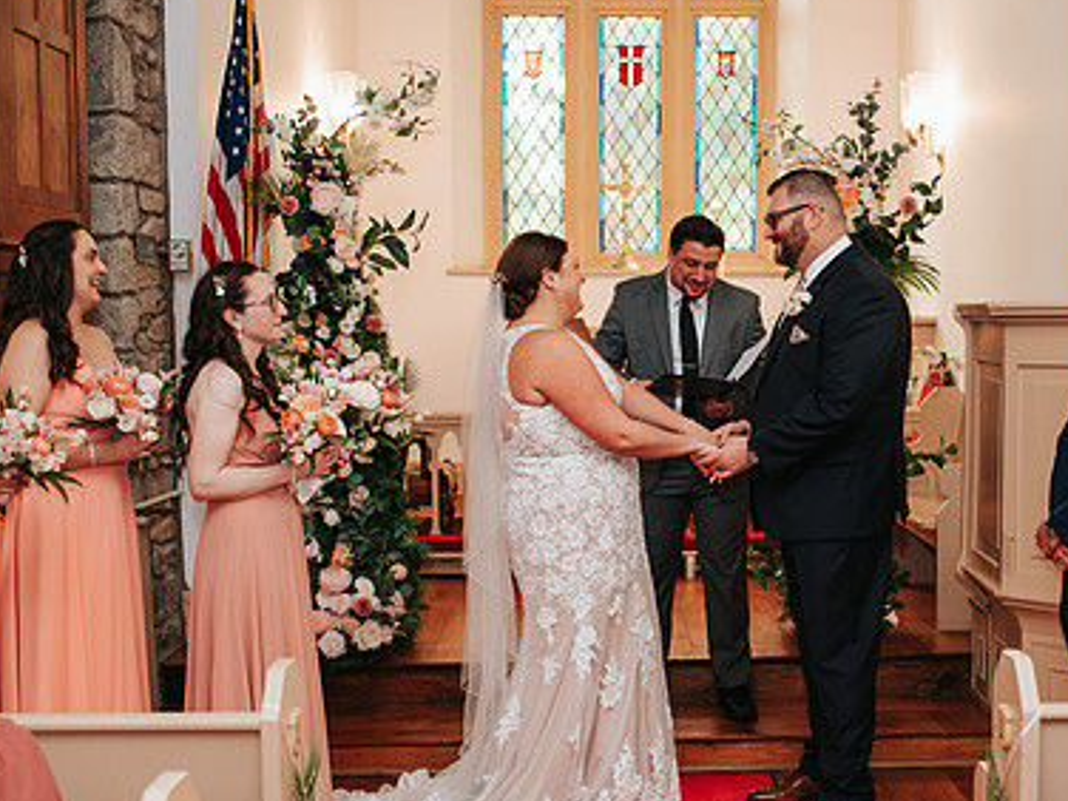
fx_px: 1697
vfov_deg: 26.5
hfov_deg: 34.6
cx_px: 709
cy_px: 479
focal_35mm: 55
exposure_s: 1/200
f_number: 2.8
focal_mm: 35
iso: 1000
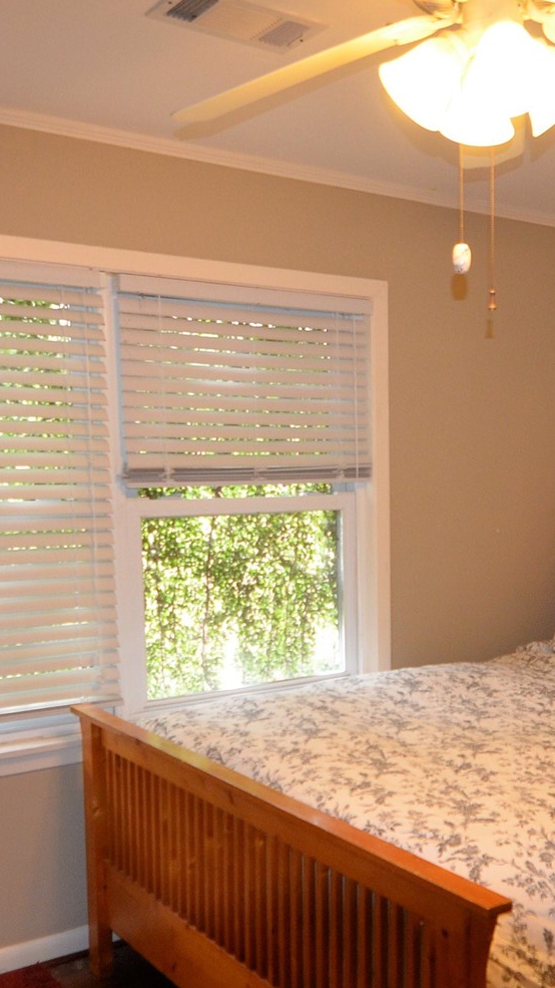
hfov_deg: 31.0
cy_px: 592
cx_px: 341
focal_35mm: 38
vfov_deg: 52.2
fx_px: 998
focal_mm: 11
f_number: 2.8
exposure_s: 1/60
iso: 900
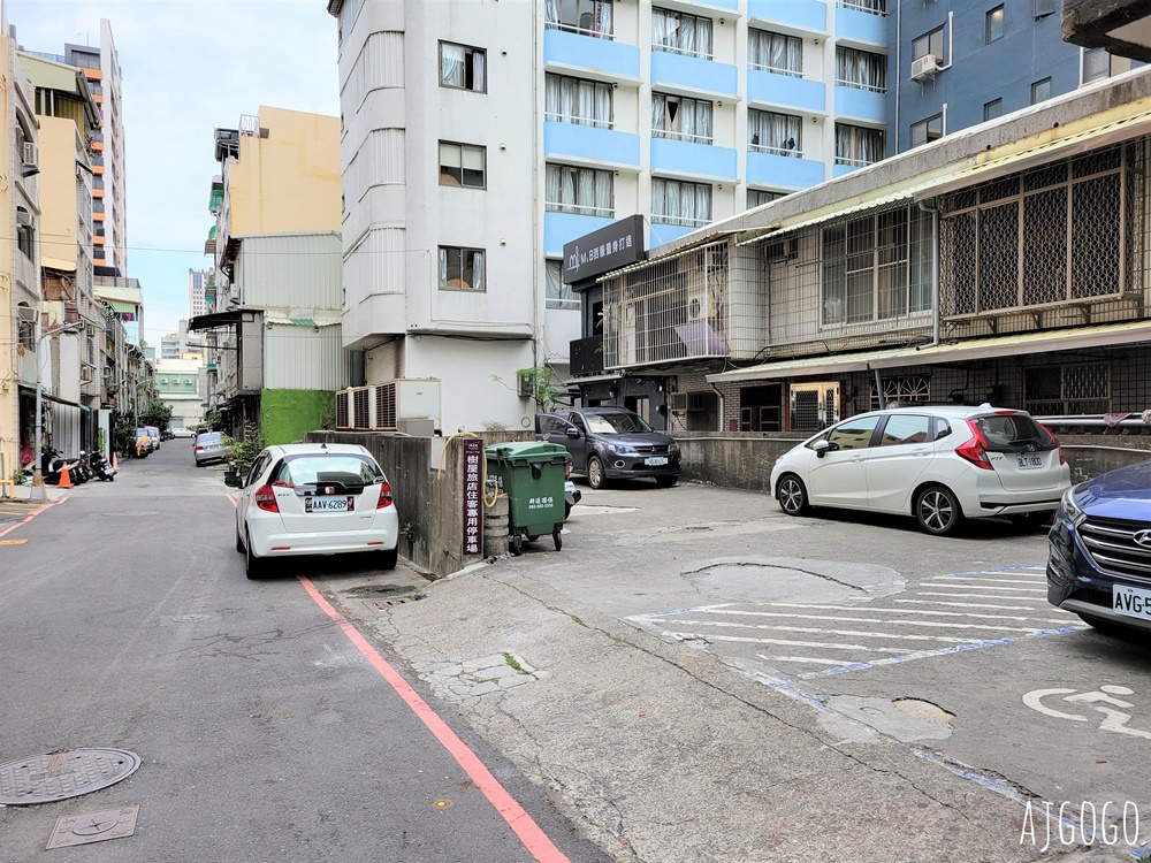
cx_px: 576
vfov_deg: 53.1
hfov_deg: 67.3
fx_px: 865
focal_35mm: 26
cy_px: 432
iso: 40
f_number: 1.8
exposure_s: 1/1002
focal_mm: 5.4
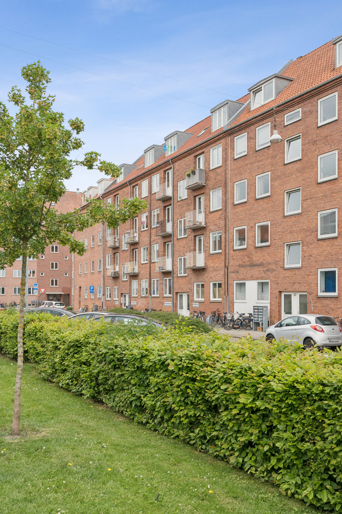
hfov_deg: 37.9
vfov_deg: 54.4
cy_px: 257
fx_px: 499
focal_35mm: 35
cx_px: 171
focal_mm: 35
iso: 800
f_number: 11
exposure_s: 1/200
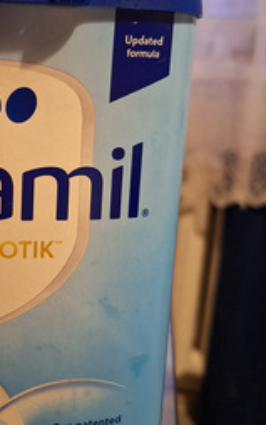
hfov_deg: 25.9
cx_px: 16
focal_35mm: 48
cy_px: 196
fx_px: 556
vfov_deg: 41.8
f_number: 1.8
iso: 250
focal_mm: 5.54
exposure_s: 1/25
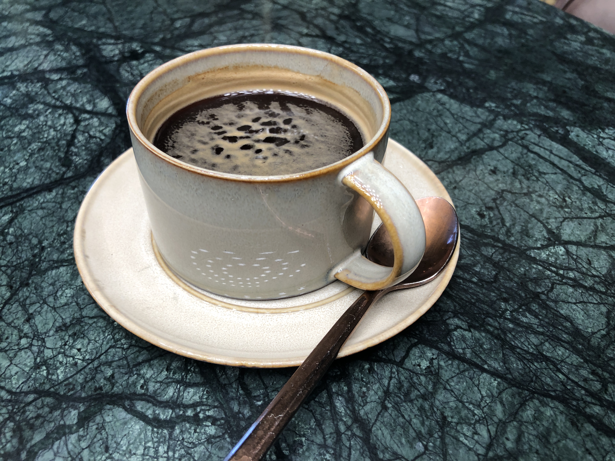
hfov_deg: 63.4
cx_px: 308
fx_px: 497
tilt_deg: -43.5
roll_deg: -2.9
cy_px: 230
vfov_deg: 49.7
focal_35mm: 28
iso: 32
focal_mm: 3.99
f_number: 1.8
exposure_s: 1/50
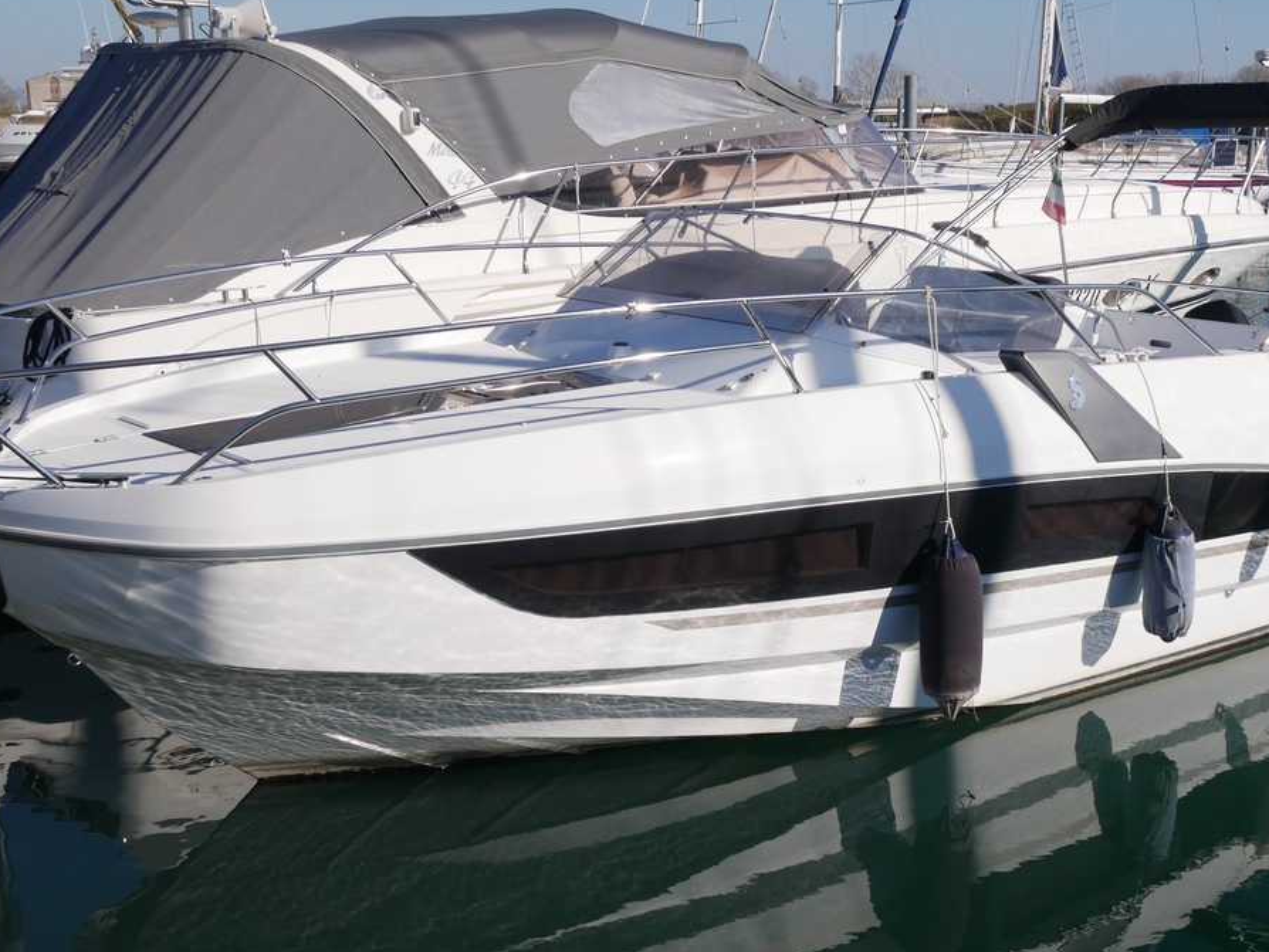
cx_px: 739
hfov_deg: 41.1
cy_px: 619
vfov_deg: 31.3
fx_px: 1687
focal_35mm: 46
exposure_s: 1/1300
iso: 200
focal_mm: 16
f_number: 6.3
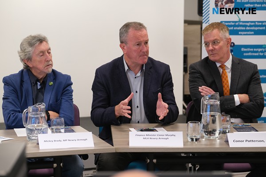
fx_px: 791
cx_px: 133
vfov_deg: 12.8
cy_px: 88
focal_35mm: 107
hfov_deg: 19.1
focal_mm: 71.5
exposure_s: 1/60
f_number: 3.2
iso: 800
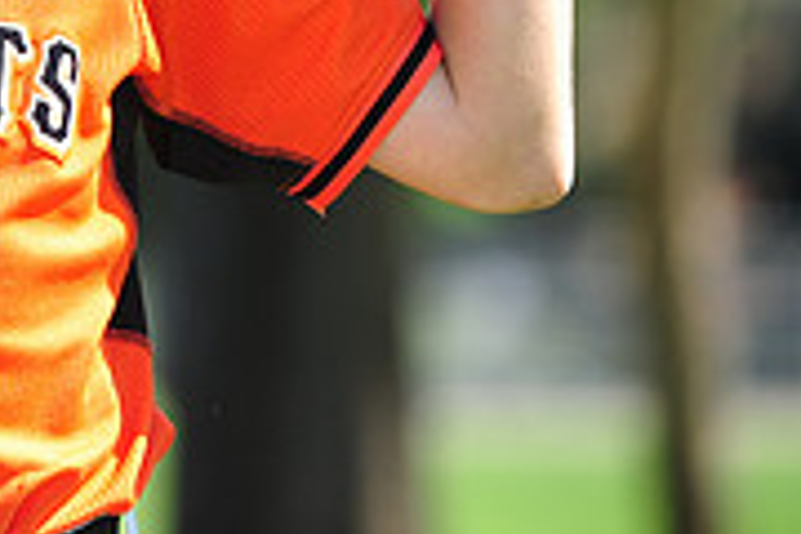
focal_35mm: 564
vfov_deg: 2.4
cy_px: -280
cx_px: -365
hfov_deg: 3.6
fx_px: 12548
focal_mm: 175
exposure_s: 1/640
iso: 200
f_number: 4.5
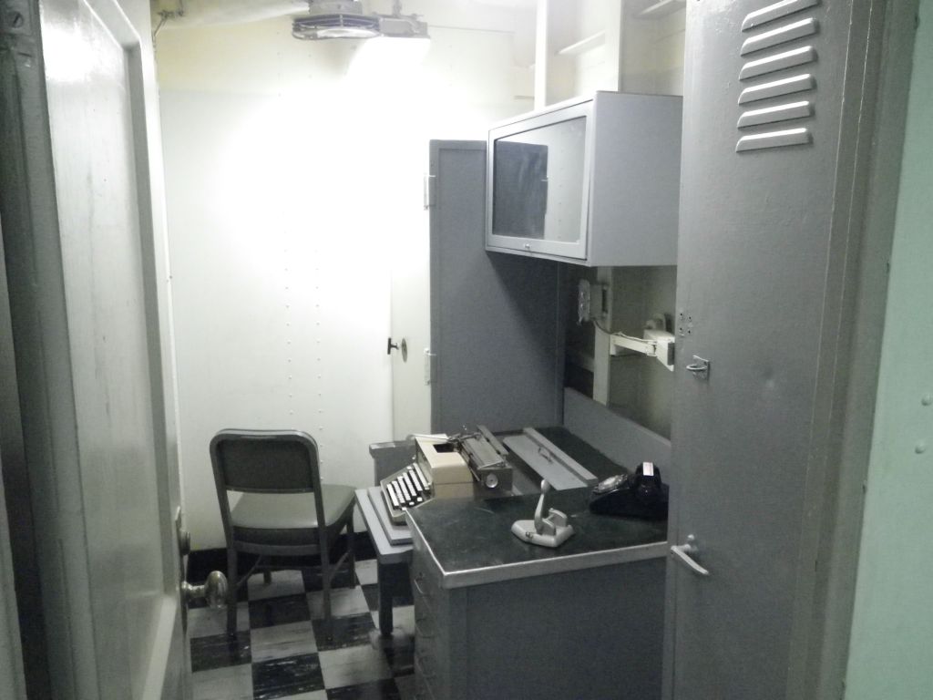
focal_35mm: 28
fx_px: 755
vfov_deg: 49.7
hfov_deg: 63.4
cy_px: 350
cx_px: 466
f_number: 3.5
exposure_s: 1/25
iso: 800
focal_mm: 5
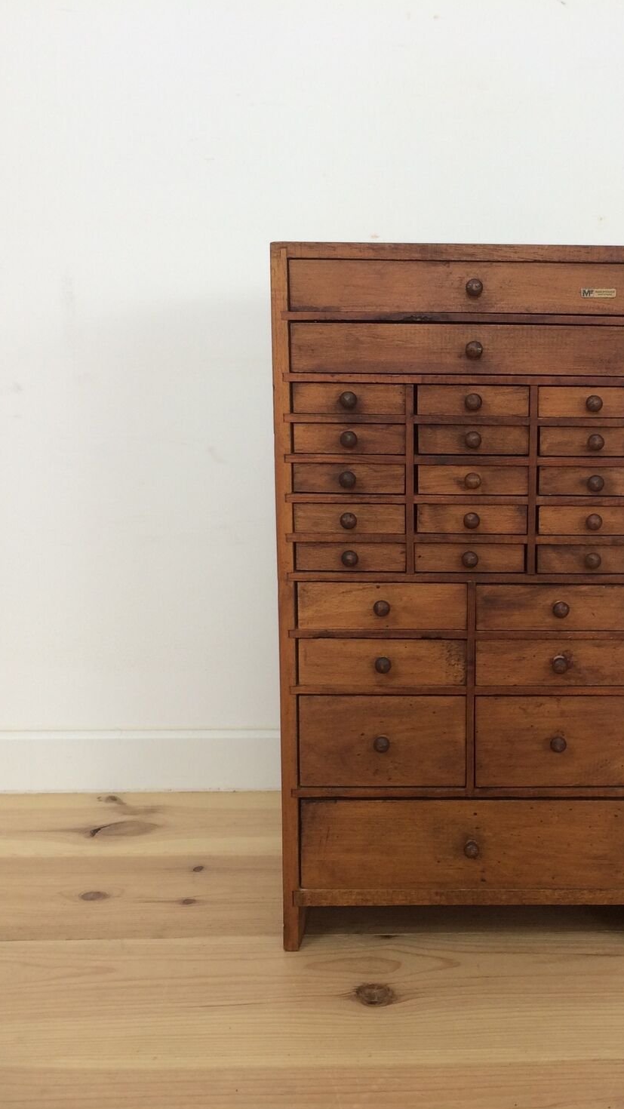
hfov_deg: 27.2
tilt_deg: -10.9
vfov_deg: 47.4
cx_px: 495
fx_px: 1265
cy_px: 563
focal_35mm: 43
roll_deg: -1.0
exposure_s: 1/50
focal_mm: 4.15
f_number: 2.2
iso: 32
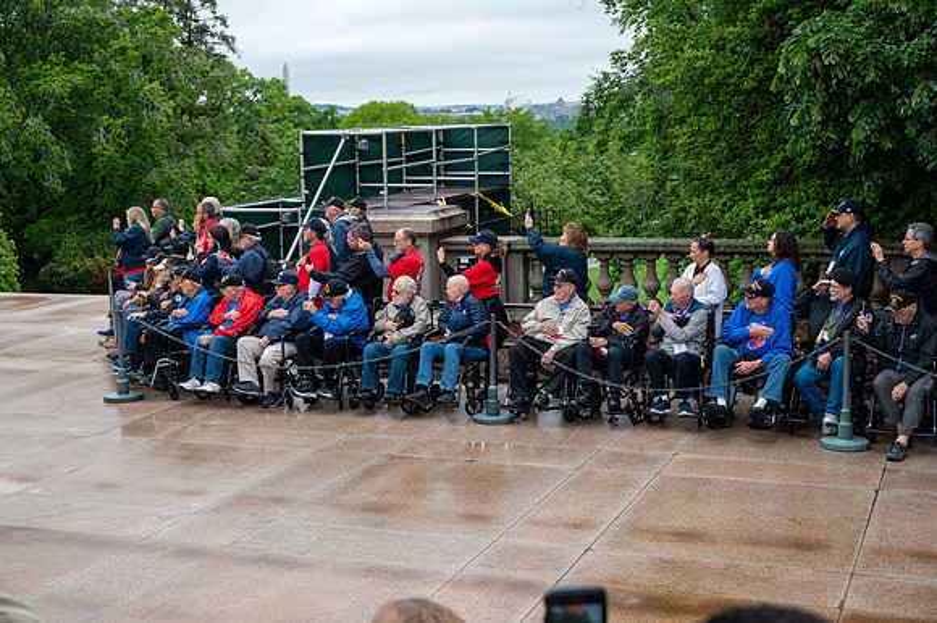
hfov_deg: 40.4
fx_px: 1275
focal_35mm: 49
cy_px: 312
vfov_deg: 27.5
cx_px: 468
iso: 180
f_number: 6.3
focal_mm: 49
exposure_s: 1/100
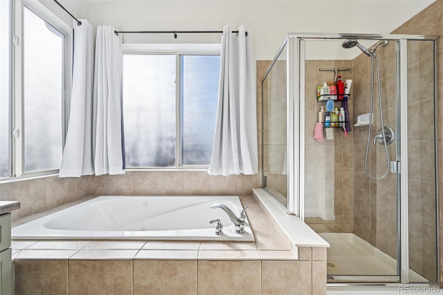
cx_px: 222
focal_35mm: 14
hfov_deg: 104.3
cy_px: 148
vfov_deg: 81.2
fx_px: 172
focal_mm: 14
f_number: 11
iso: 64
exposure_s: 1/40
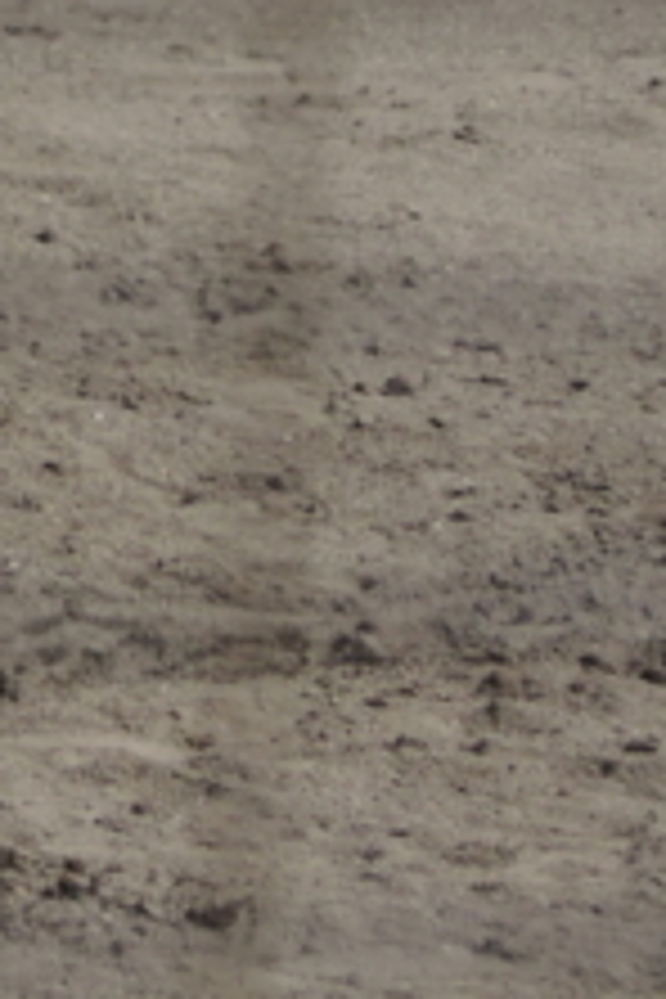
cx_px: -873
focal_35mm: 2623
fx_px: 72783
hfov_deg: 0.5
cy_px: -171
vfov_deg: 0.8
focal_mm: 124.8
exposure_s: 1/400
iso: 90
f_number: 5
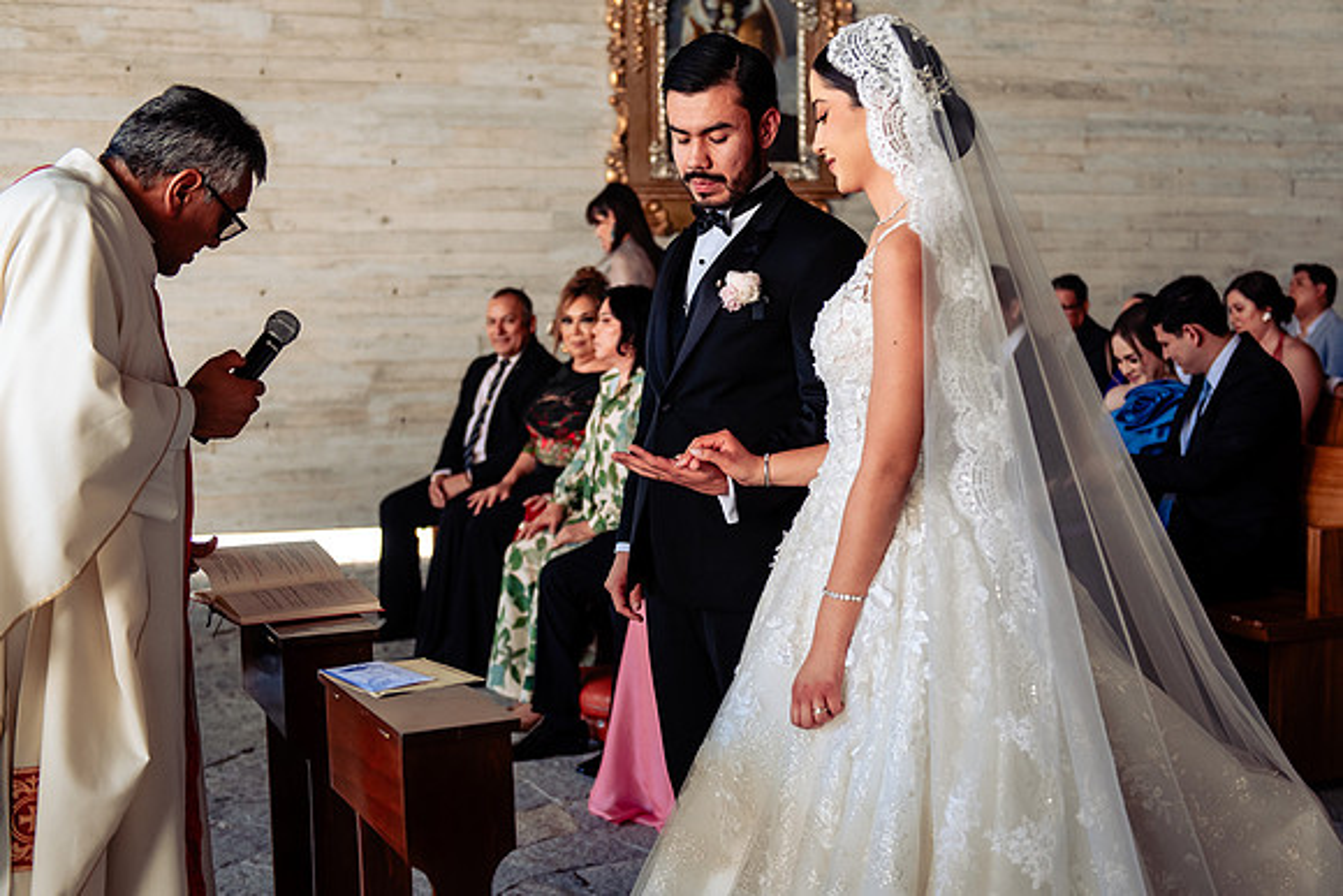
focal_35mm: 54
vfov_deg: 25.2
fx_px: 2005
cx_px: 730
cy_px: 487
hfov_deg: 37.0
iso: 500
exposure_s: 1/400
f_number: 3.2
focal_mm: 48
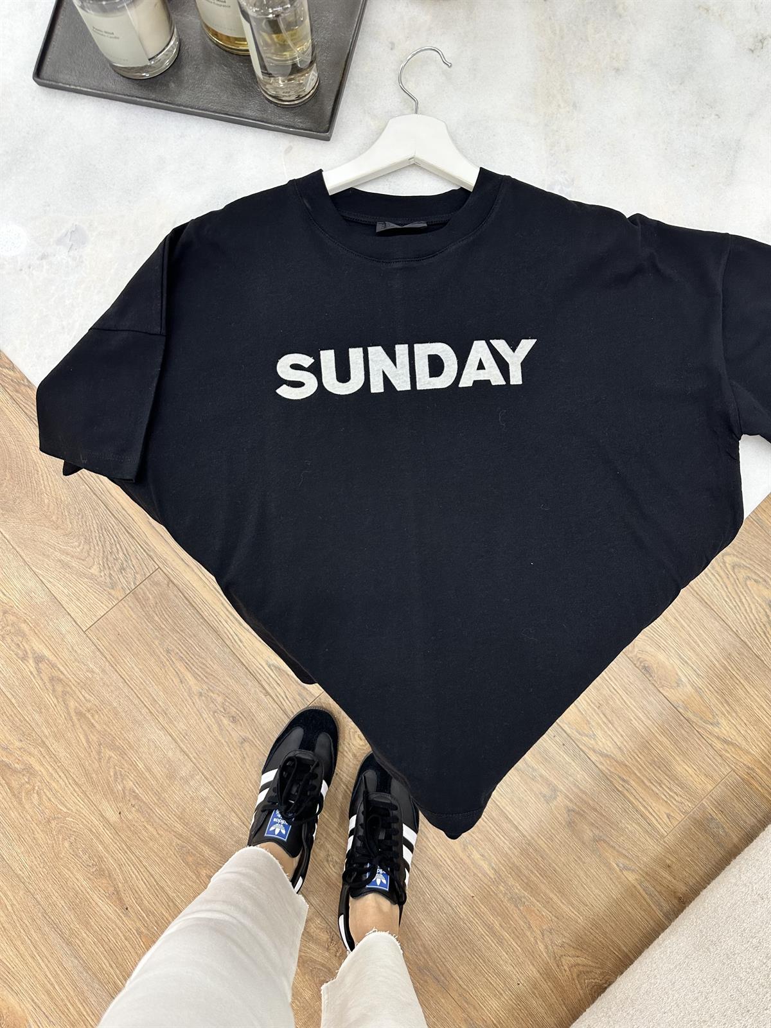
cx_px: 386
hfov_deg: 56.8
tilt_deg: -81.1
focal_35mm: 24
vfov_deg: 71.6
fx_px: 713
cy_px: 514
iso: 125
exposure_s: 1/100
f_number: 1.78
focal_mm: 6.86
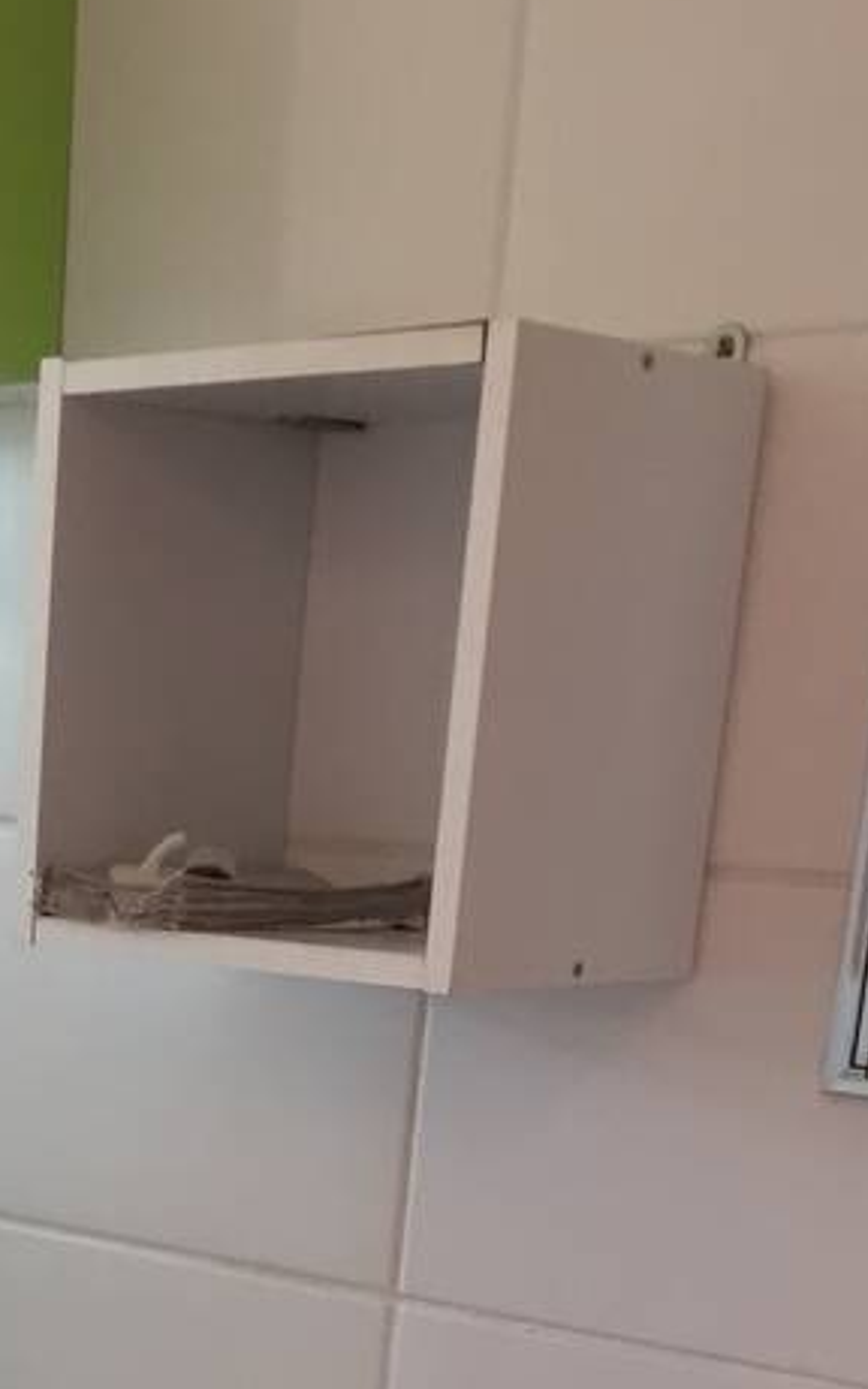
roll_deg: -3.1
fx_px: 2726
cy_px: 1531
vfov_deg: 26.3
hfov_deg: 17.4
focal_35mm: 72
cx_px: -112
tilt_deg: -13.8
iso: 64
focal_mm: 4.15
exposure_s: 1/30
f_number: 2.2
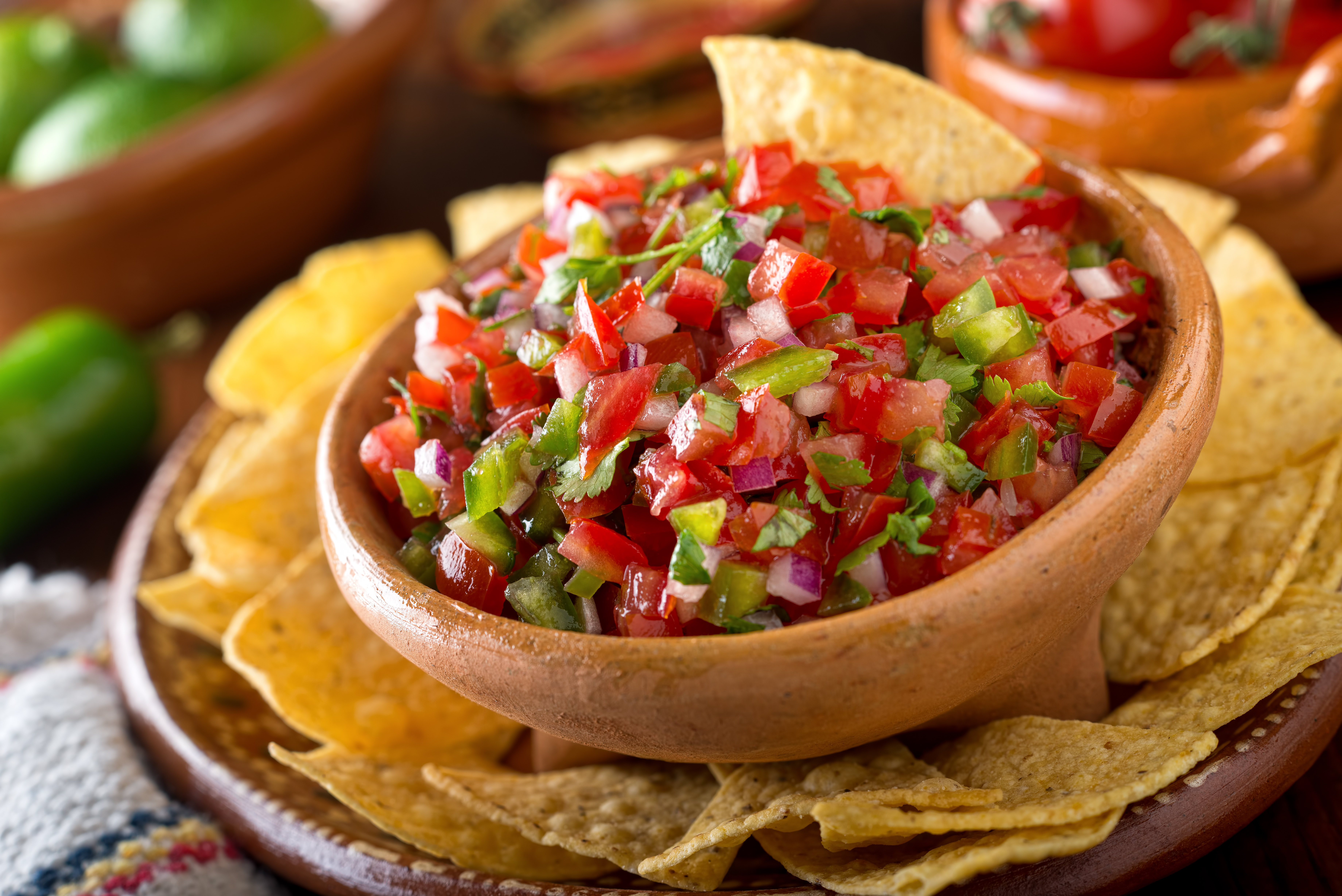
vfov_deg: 24.6
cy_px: 448
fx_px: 2051
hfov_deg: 36.2
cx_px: 671
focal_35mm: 55
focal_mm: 55
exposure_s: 1/250
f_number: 5.6
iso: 100
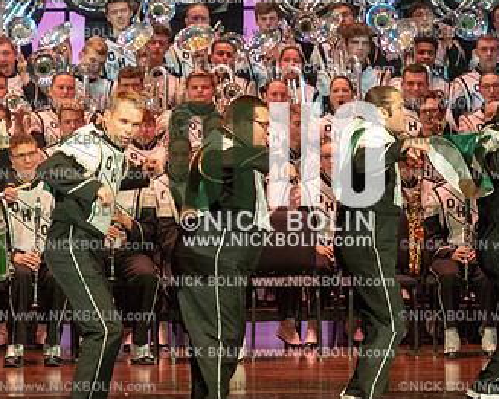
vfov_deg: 4.0
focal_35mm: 383
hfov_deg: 5.1
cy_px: 174
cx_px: 276
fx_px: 5651
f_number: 5.6
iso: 8000
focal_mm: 230
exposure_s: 1/200
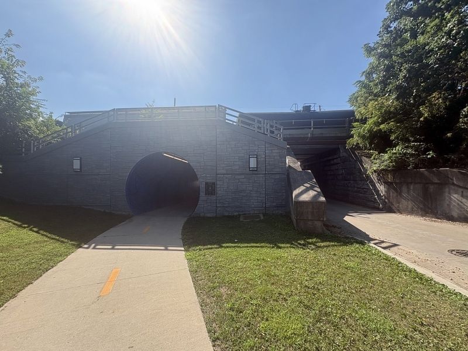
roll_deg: -2.7
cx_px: 234
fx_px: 189
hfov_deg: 102.1
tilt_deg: +3.1
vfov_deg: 85.7
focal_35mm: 14
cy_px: 176
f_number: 2.2
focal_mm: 2.22
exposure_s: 1/1160
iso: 64
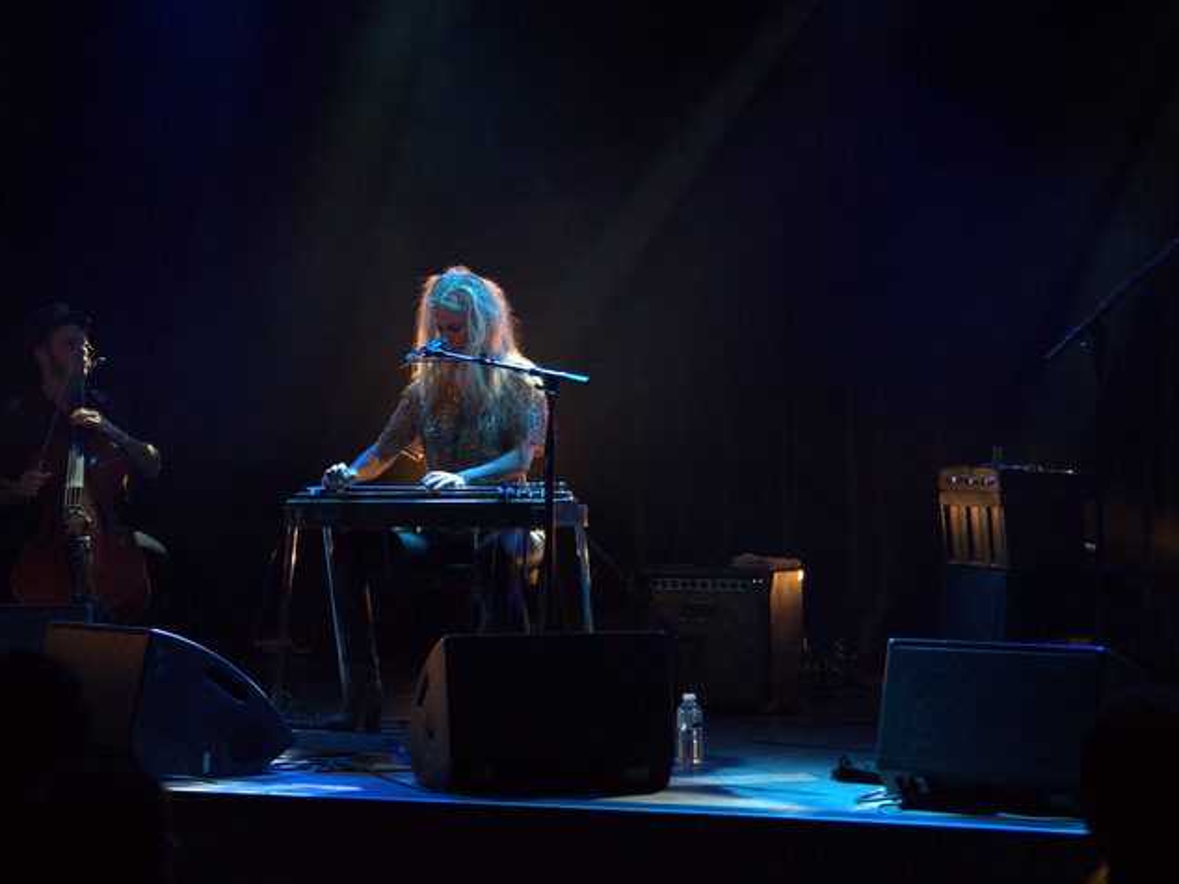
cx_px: 575
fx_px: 2792
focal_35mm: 82
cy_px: 446
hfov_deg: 23.8
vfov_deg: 18.0
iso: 3200
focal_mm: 50
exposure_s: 1/125
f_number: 2.8
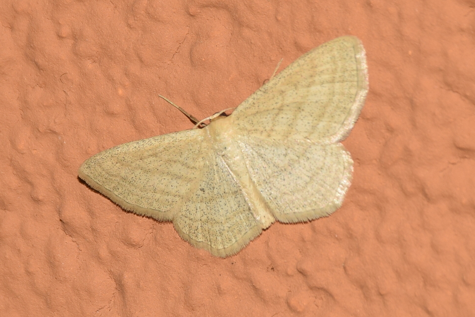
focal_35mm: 210
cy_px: 158
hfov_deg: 9.8
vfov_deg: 6.5
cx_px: 238
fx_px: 2771
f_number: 13
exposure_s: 1/160
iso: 100
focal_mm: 140
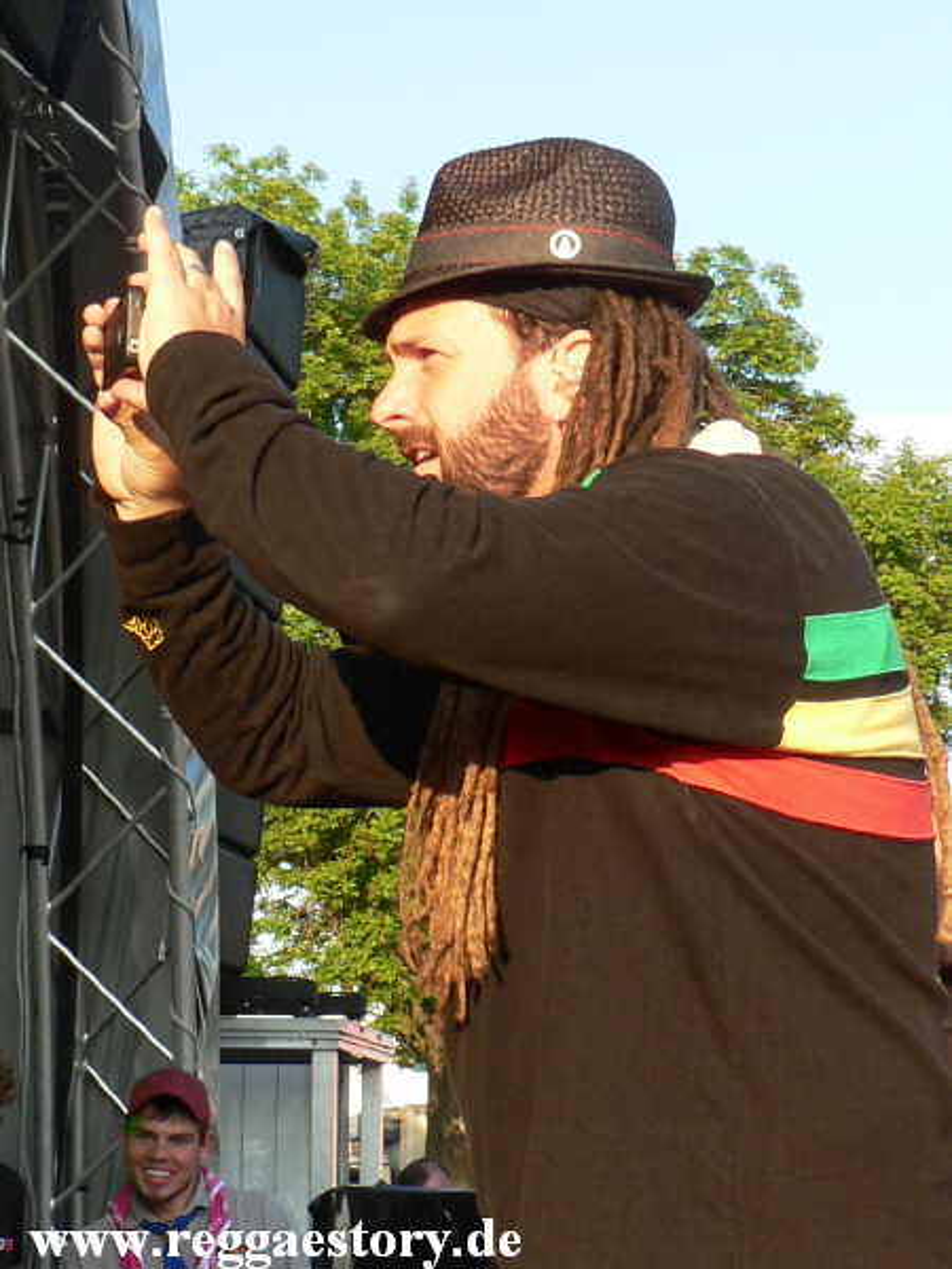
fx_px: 1760
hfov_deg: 30.3
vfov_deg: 39.7
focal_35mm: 48
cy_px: 634
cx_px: 476
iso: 64
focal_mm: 8.2
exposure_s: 1/50
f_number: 2.8
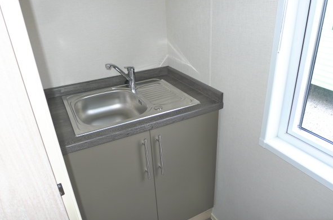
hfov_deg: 69.5
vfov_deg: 49.3
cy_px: 112
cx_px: 171
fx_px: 240
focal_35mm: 26
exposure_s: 1/15
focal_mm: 5.1
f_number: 2
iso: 400
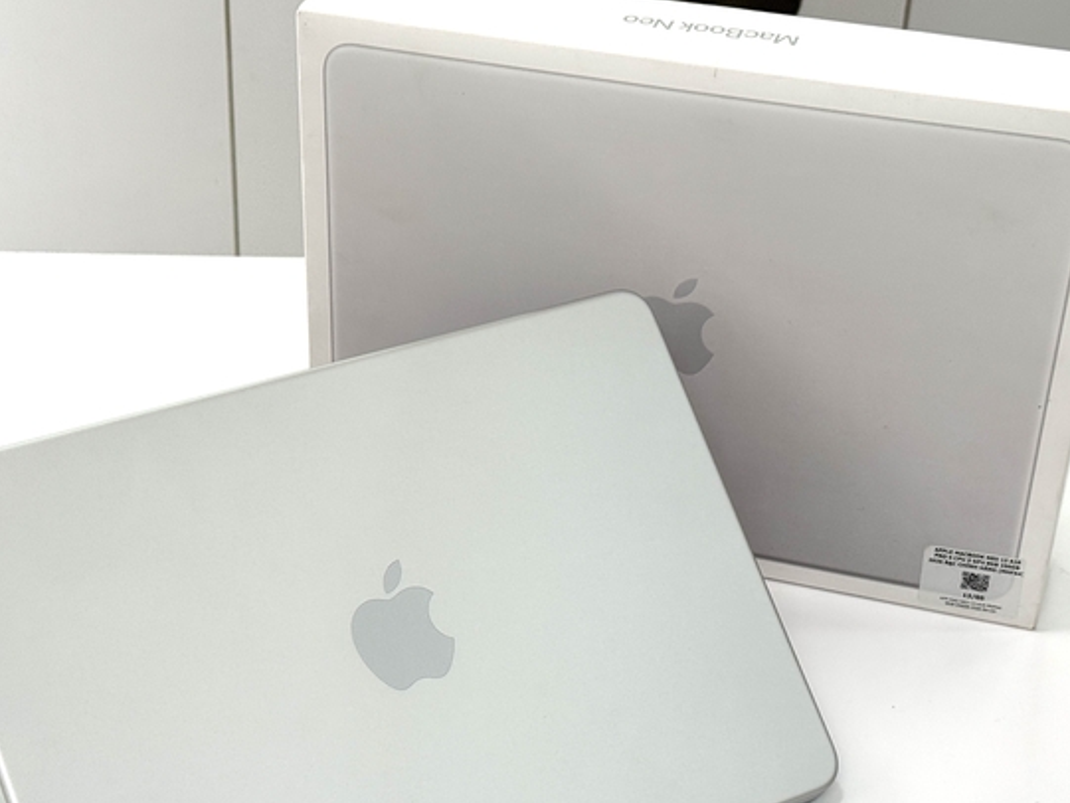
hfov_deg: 27.4
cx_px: 443
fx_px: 2195
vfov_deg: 20.7
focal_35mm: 71
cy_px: 524
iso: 64
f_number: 1.78
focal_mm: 6.76
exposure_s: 1/235
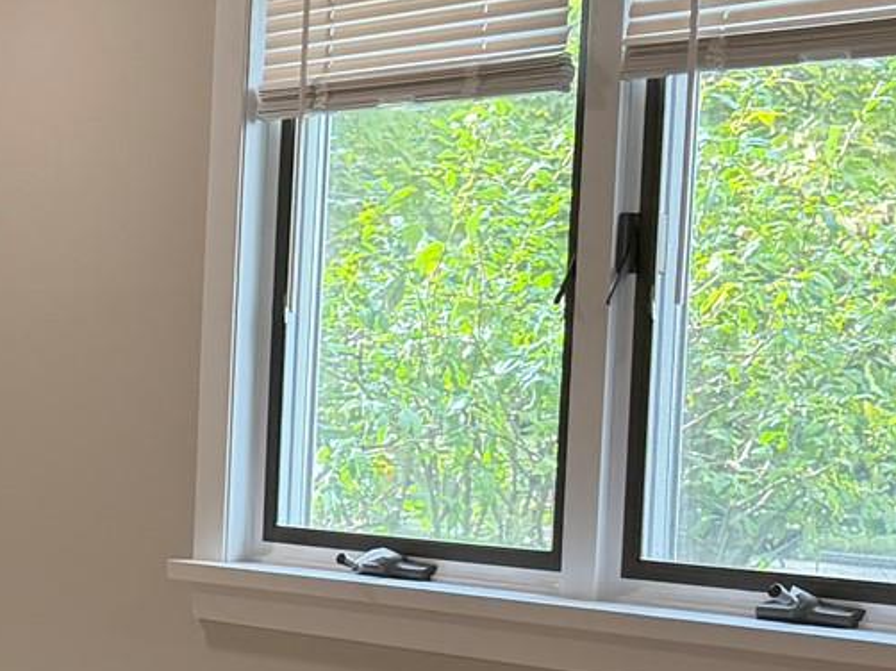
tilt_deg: -1.9
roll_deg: -1.2
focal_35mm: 98
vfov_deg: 14.9
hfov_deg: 18.5
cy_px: 596
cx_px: -298
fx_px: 2535
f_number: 1.78
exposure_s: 1/211
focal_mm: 6.76
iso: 160
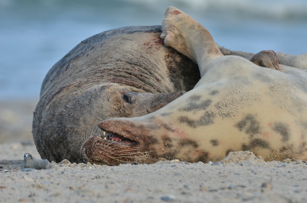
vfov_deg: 2.3
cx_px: 154
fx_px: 5106
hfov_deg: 3.4
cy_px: 102
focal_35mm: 600
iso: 640
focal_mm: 400
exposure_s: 1/640
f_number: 8
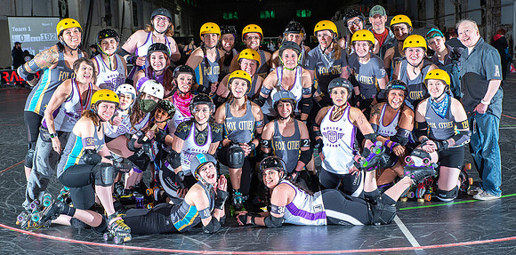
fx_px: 740
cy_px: 128
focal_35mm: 56
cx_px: 268
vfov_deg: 19.6
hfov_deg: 38.4
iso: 800
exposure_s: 1/160
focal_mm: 48
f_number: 7.1
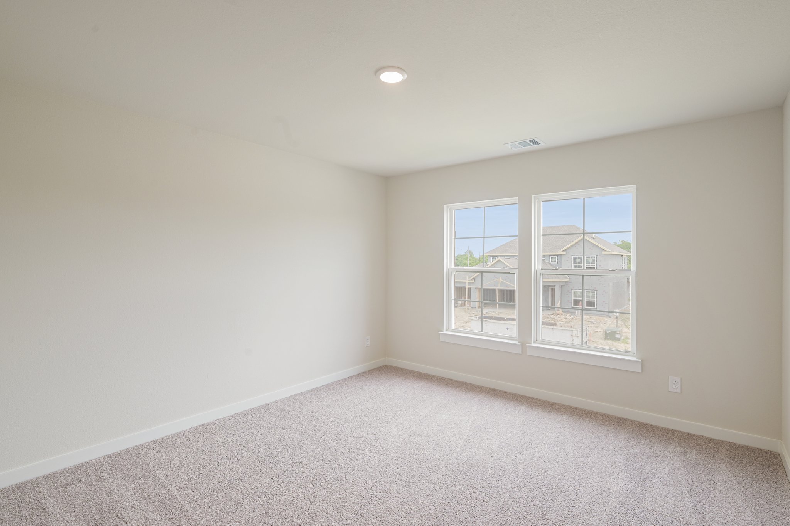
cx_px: 395
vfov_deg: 70.4
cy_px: 263
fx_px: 373
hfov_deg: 93.3
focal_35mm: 17
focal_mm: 17
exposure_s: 1/3200
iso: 400
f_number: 8
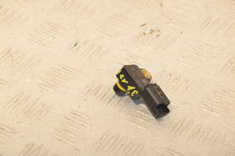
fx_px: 959
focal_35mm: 147
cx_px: 118
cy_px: 78
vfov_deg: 9.3
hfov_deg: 14.0
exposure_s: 1/200
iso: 1600
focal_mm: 98
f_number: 8
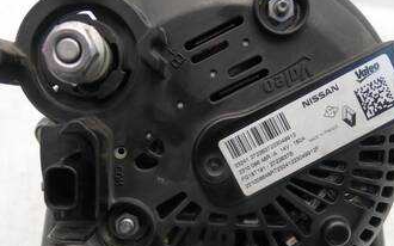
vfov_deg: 34.2
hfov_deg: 52.8
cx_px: 201
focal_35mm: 37
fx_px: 397
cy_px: 153
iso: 640
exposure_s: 1/60
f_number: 3.5
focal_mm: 12
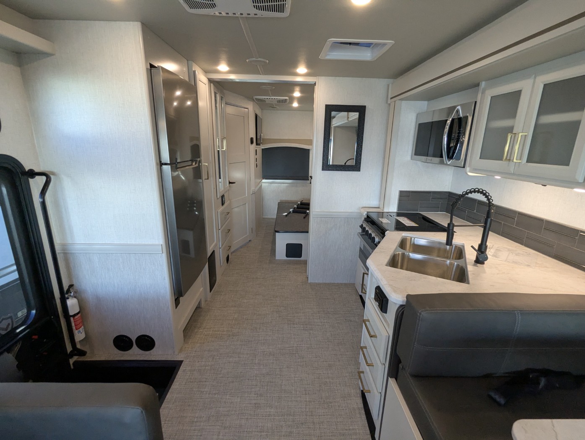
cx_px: 292
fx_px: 271
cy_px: 220
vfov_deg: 78.2
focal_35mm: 16
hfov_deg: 94.4
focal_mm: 2.35
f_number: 2.2
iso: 333
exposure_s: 1/124
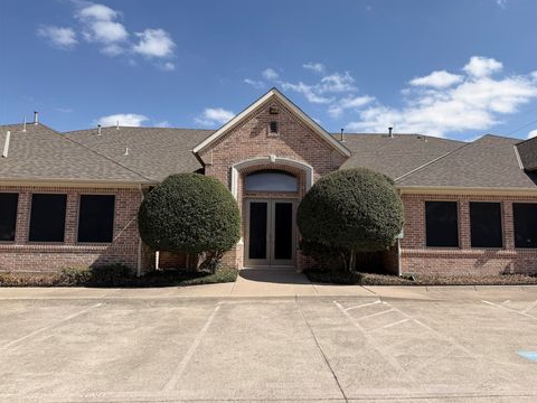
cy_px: 196
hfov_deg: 69.4
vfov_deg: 54.9
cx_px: 279
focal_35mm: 25
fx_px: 388
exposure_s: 1/4405
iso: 80
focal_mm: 6.76
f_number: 1.78
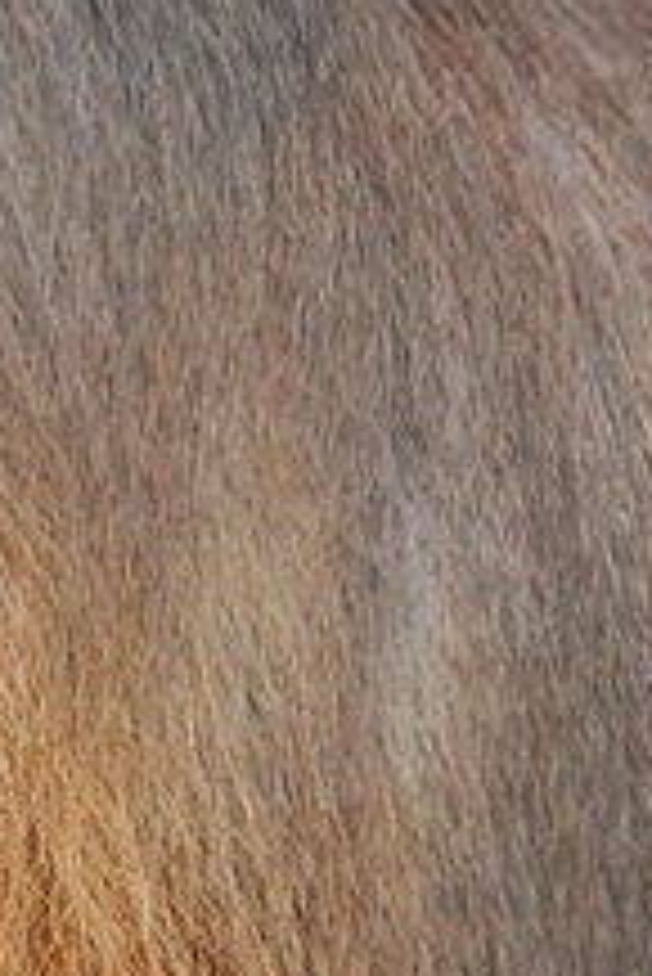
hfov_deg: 0.8
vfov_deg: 1.2
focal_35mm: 1696
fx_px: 45998
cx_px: -1340
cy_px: -94
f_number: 6.3
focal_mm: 240
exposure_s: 1/400
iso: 320
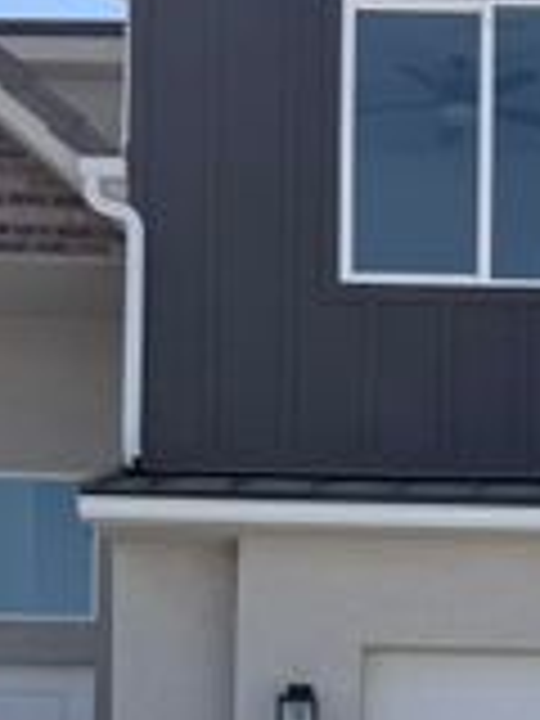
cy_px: 799
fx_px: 2080
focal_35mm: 100
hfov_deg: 14.6
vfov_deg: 18.8
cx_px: 500
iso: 80
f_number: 1.78
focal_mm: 6.76
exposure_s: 1/6711
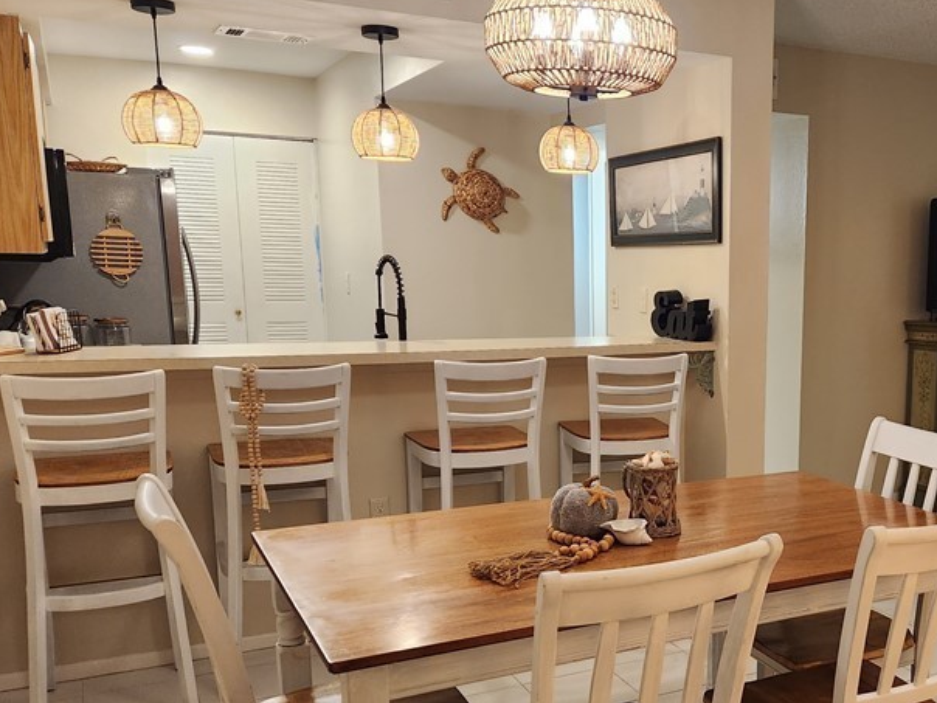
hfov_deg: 45.5
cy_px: 458
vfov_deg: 36.5
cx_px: 745
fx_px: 1056
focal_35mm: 39
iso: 400
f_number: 1.8
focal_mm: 5.4
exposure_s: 1/120
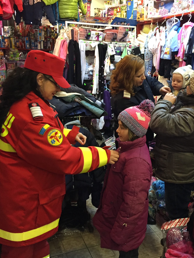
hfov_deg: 36.7
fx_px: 291
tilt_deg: -12.8
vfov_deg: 47.9
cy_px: 129
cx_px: 118
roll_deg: -1.2
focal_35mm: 39
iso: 200
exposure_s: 1/33
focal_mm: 4.15
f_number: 2.2
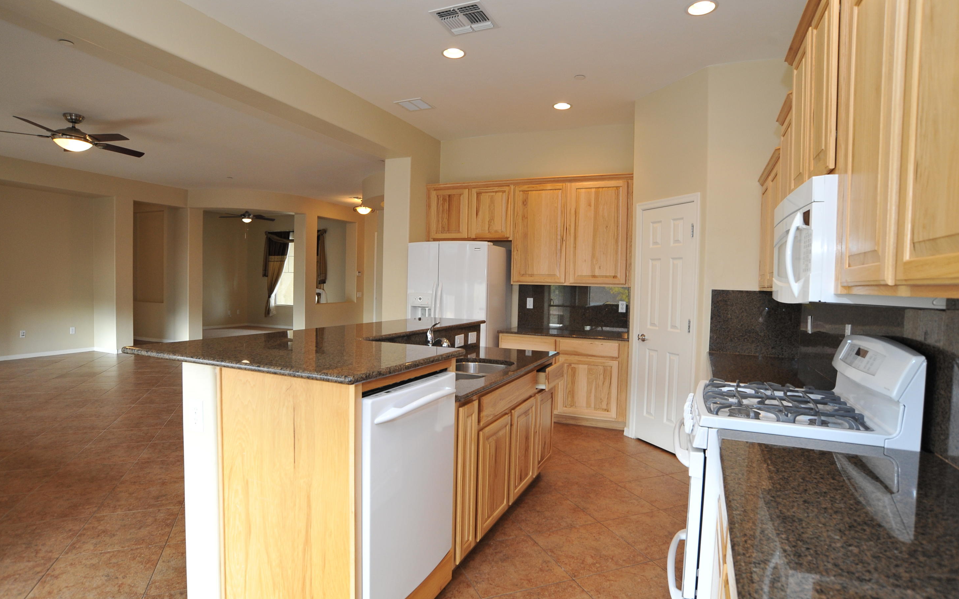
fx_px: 497
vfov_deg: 62.2
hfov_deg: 88.0
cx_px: 474
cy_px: 298
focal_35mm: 19
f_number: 7.1
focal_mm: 18
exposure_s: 1/30
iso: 1000
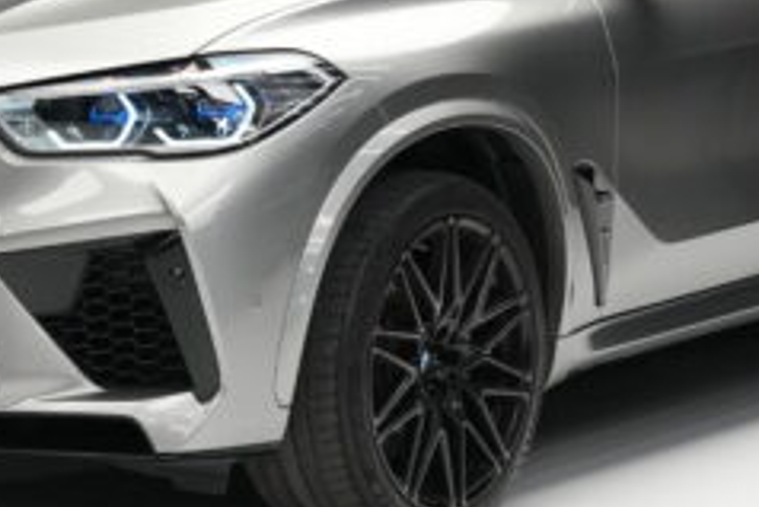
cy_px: 35
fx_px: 2384
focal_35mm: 113
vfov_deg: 12.0
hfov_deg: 18.1
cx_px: 389
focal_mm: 35
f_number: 6.3
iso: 2500
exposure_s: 1/40
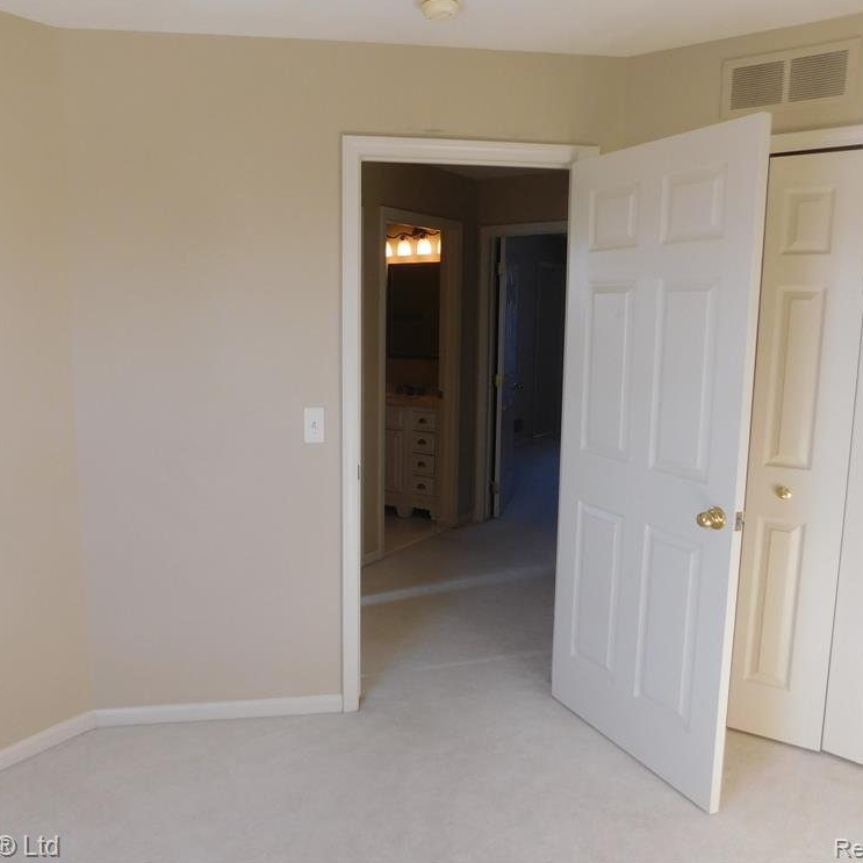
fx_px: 790
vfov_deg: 57.3
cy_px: 420
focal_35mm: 28
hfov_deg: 57.0
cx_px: 357
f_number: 3
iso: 125
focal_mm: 4
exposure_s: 1/125
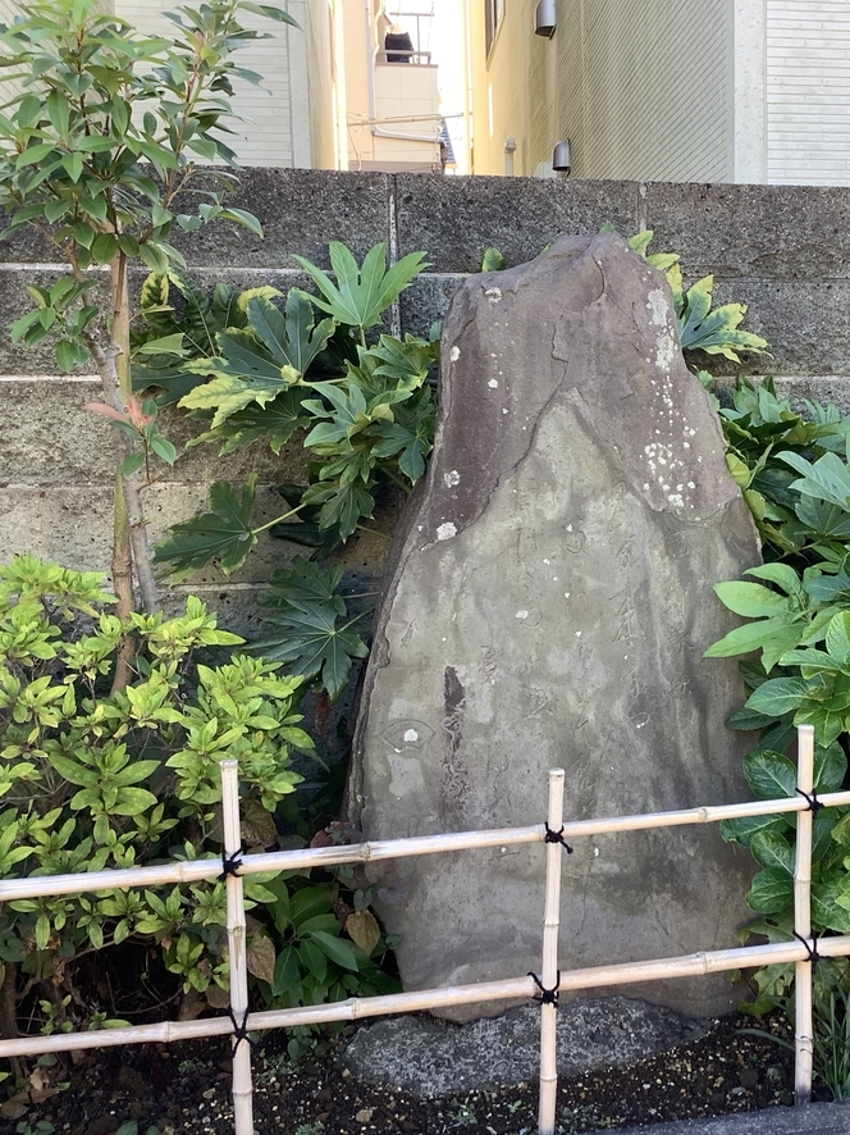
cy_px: 562
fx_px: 1376
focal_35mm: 42
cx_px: 623
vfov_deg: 44.8
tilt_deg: -6.1
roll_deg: +0.9
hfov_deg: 33.7
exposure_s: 1/120
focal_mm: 3.3
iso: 50
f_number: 2.4
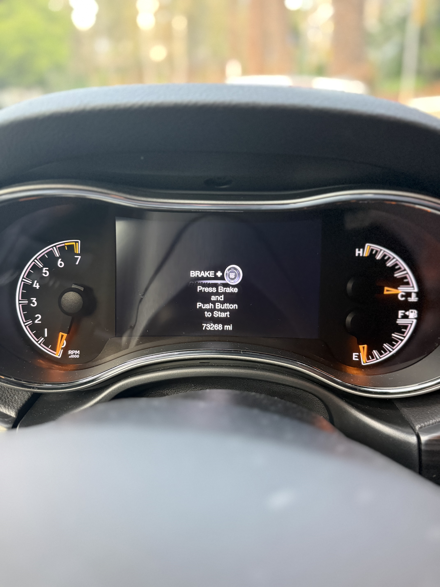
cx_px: 220
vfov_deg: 71.6
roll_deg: +2.2
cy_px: 294
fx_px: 407
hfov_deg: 56.8
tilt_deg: -21.4
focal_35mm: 24
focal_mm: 6.76
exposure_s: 1/38
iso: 1000
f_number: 1.78
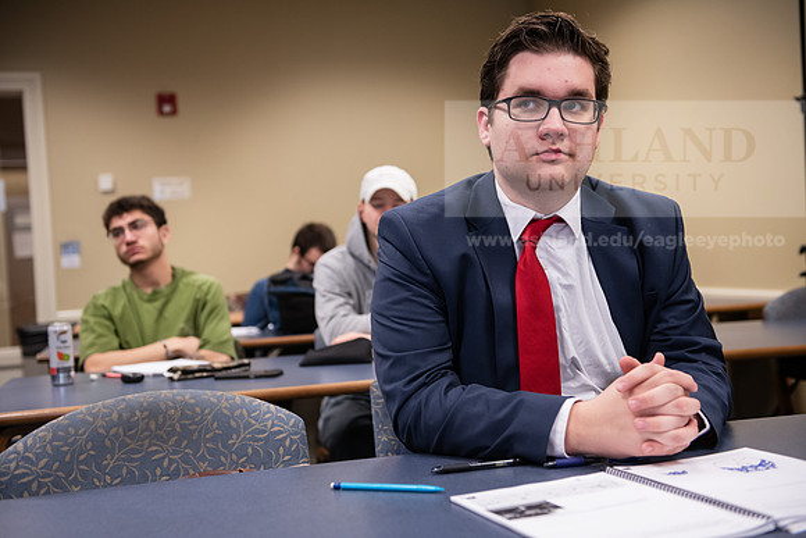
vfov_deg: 28.1
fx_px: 1075
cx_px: 403
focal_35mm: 48
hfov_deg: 41.1
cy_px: 269
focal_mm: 48
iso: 1000
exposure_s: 1/125
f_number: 3.2
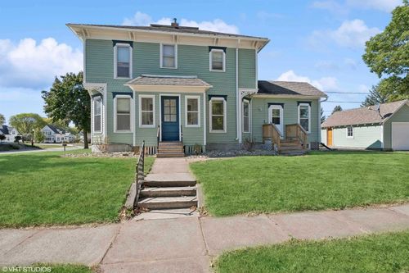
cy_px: 136
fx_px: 199
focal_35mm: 18
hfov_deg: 91.6
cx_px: 204
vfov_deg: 68.8
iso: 200
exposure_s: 1/640
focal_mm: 17.5
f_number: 8
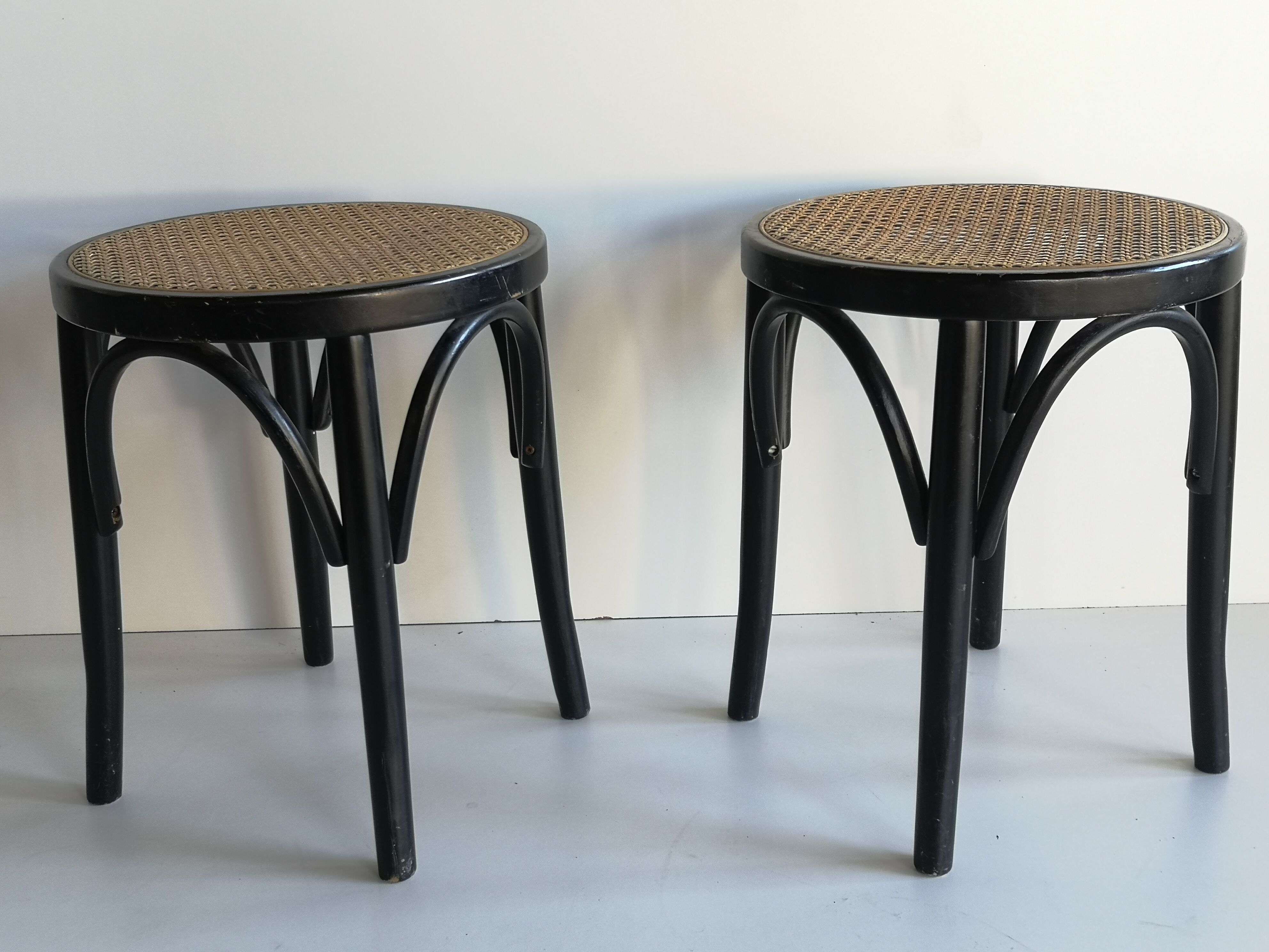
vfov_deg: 33.6
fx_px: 1576
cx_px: 634
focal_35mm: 43
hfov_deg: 43.9
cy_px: 476
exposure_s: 1/50
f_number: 1.8
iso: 80
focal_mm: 3.95
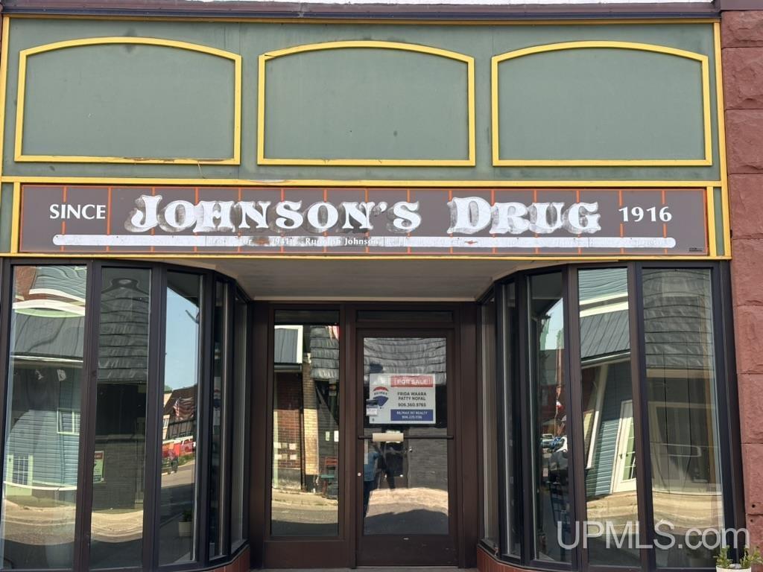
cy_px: 286
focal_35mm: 48
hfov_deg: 39.7
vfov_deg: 30.3
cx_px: 382
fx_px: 1058
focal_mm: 6.86
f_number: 1.78
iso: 64
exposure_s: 1/521
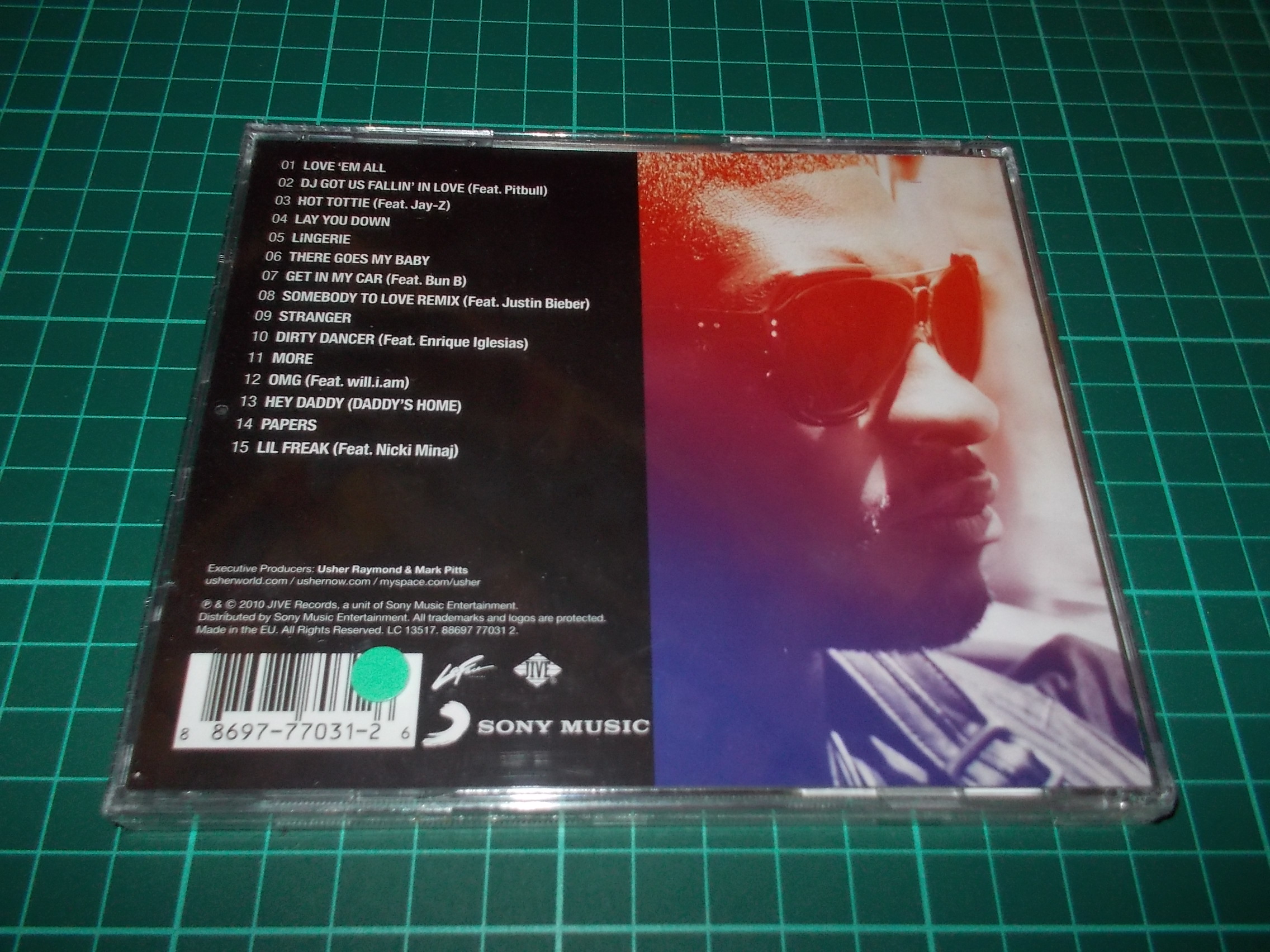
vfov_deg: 48.2
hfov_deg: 61.7
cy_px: 476
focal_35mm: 29
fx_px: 1064
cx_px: 635
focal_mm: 4.1
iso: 200
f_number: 3.3
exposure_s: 1/30
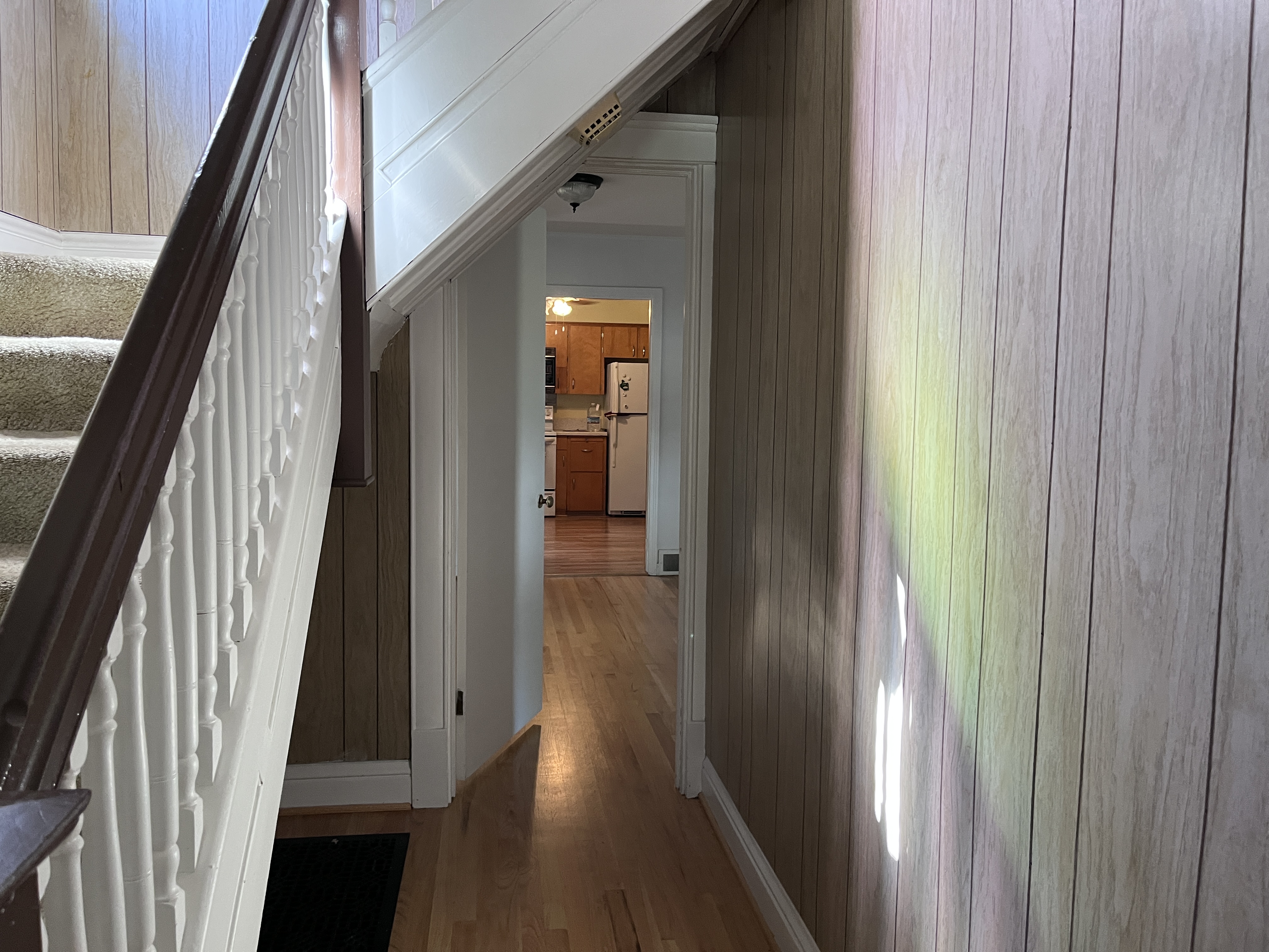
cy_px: 476
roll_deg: -0.4
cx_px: 634
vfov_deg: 53.1
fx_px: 953
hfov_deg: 67.3
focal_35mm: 26
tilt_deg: -4.1
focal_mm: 5.1
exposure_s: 1/60
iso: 200
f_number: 1.6
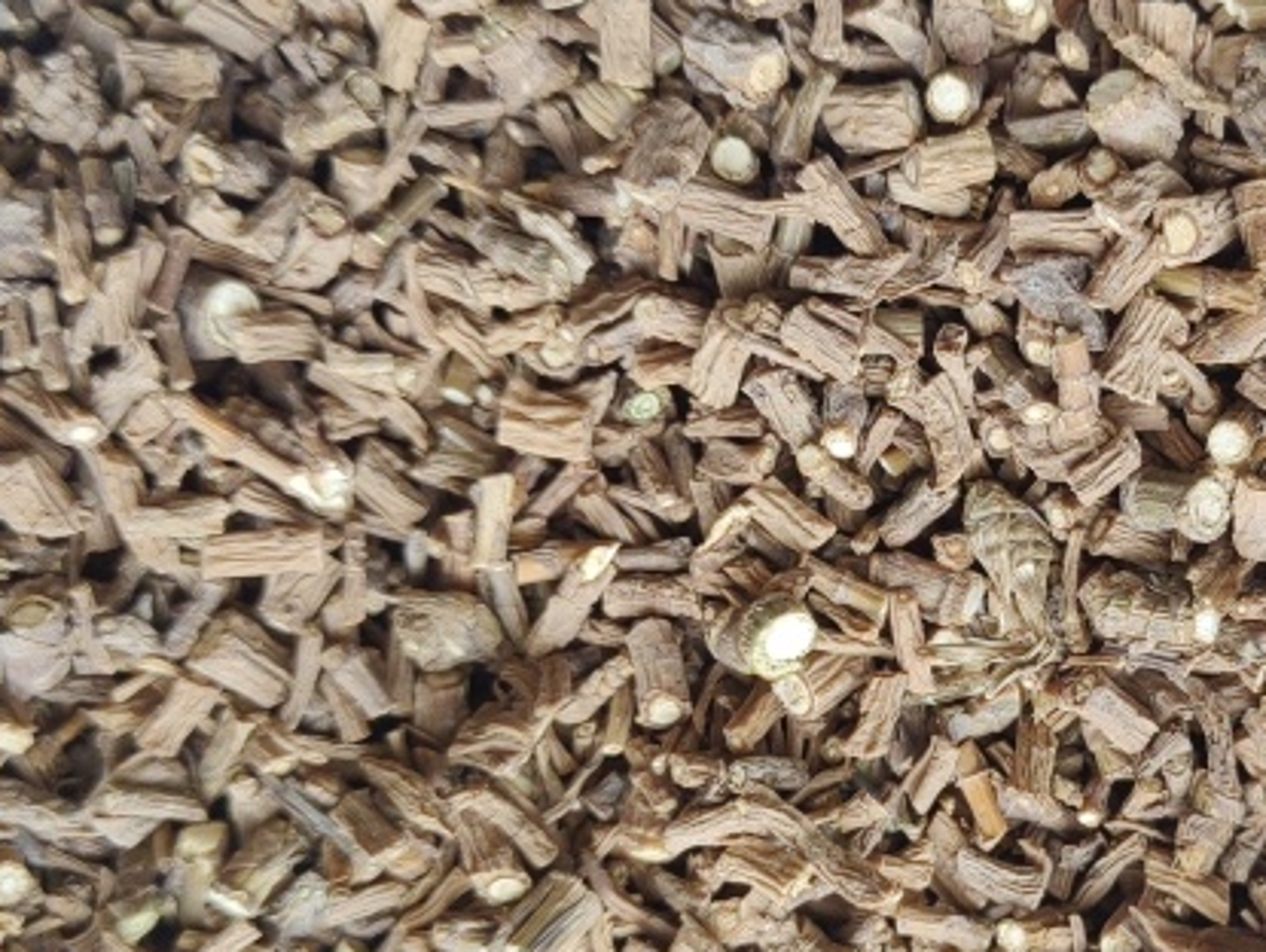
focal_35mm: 52
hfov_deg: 35.8
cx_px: 982
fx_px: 1903
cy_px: 592
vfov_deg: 28.0
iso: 80
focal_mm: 5.52
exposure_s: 1/100
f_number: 1.9
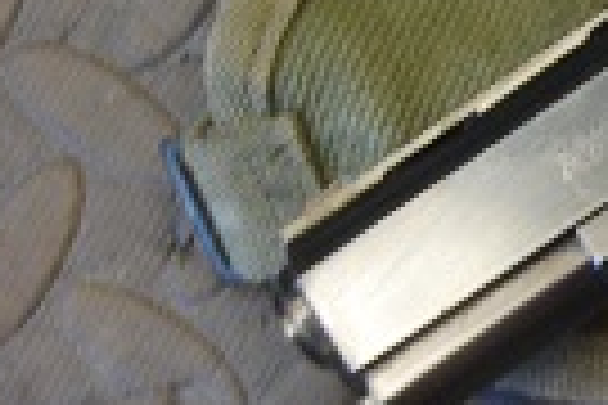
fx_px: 3500
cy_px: 7
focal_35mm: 207
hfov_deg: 9.2
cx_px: 1293
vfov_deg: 6.6
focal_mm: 31
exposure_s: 1/30
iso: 720
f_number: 4
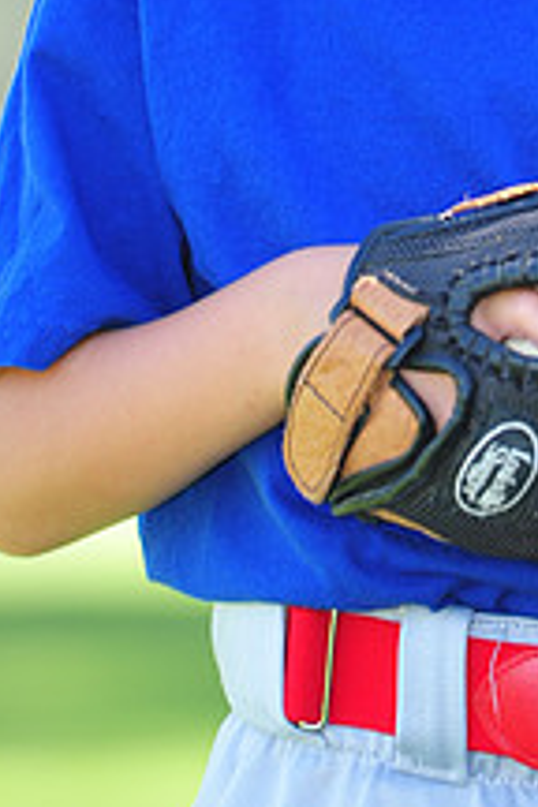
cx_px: 553
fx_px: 12014
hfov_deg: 2.6
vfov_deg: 3.8
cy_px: -146
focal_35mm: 536
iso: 200
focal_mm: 200
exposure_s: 1/160
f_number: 4.5
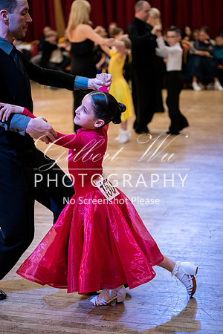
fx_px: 650
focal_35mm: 70
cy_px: 167
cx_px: 112
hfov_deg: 19.5
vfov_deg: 28.8
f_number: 2.8
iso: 6400
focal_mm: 70
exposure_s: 1/320
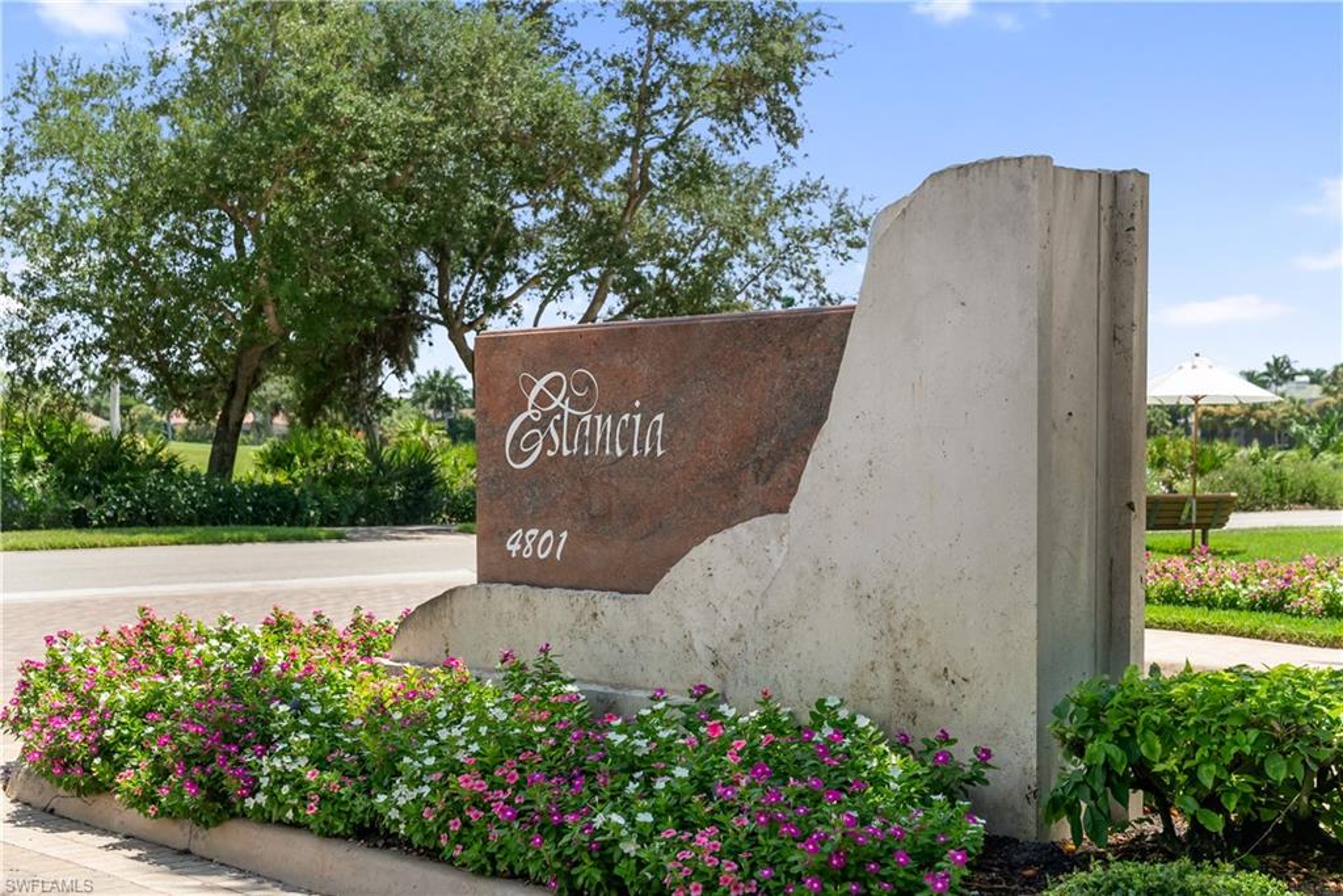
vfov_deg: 25.1
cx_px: 672
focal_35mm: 54
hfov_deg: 36.9
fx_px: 2015
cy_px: 448
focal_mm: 54
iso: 500
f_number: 5.6
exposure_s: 1/1500
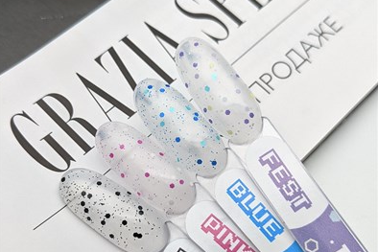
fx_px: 399
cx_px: 187
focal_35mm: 38
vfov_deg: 34.7
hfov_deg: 50.7
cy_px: 172
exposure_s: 1/478
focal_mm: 4.38
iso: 80
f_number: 1.73
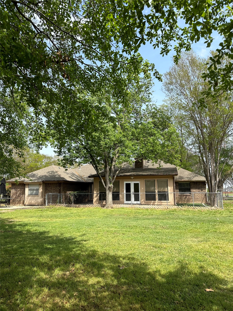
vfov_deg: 71.6
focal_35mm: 24
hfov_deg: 56.8
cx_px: 116
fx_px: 215
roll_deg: +0.1
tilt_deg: +11.4
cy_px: 156
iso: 80
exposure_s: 1/2410
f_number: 1.78
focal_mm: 6.86
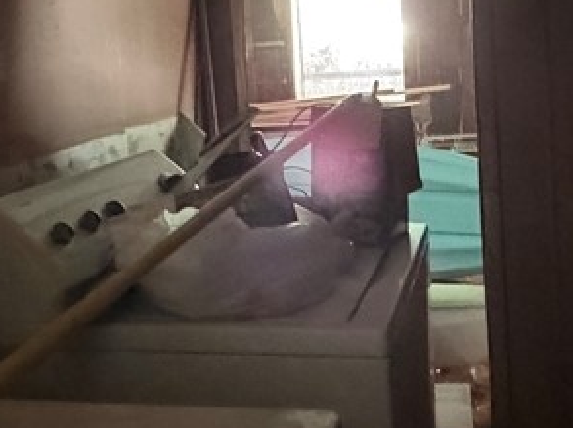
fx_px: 810
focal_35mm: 49
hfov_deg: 38.8
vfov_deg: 29.1
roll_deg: +3.7
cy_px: 102
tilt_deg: -4.6
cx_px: 340
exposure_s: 1/17
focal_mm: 2.22
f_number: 2.2
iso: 3200
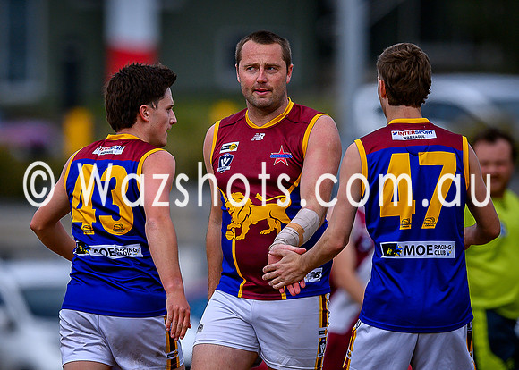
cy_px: 202
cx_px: 216
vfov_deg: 1.3
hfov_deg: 1.8
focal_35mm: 1131
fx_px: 16667
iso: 200
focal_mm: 500
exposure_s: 1/2500
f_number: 4
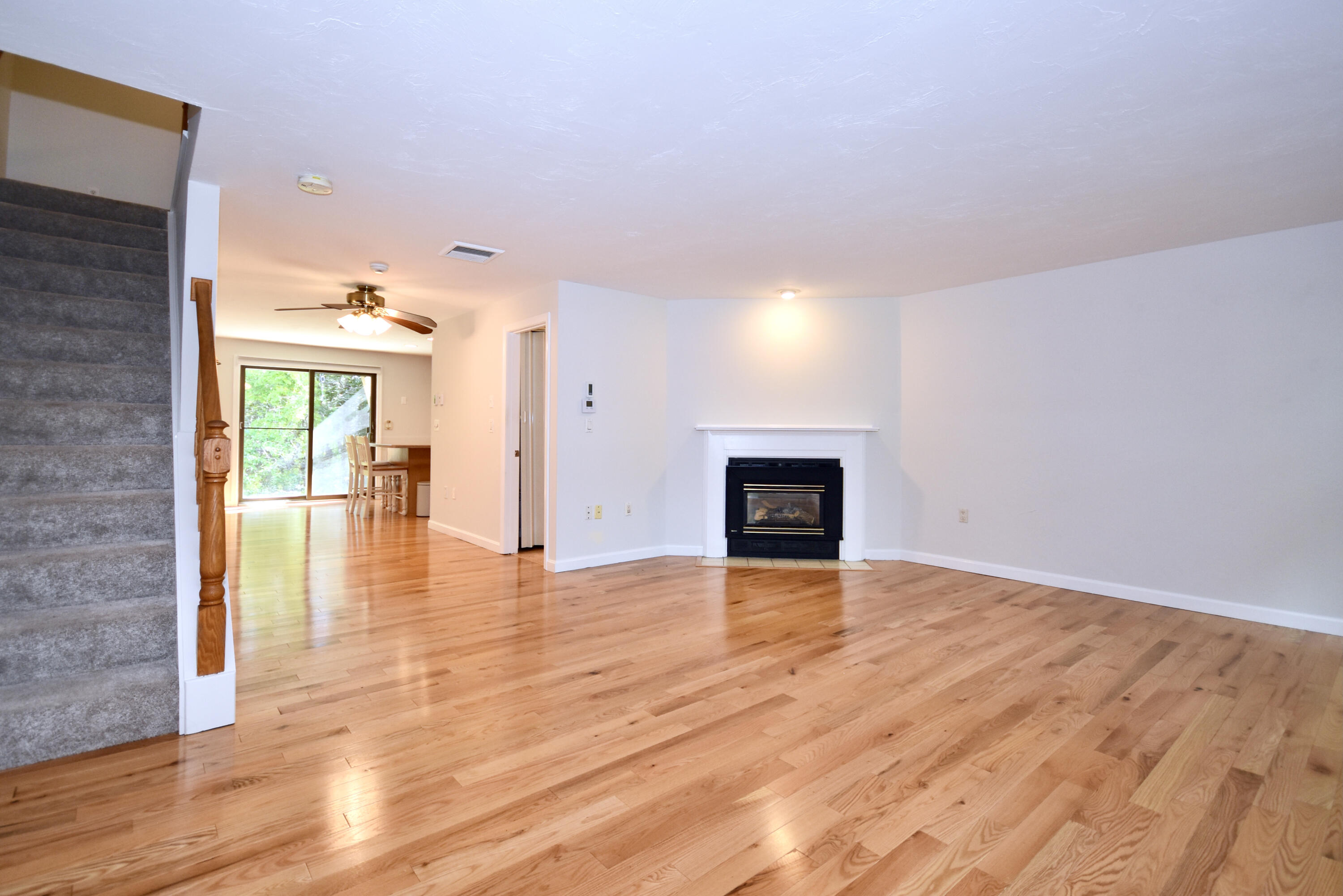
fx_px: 560
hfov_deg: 100.4
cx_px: 672
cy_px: 448
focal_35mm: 15
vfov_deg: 77.3
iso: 400
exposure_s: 1/60
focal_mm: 10
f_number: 4
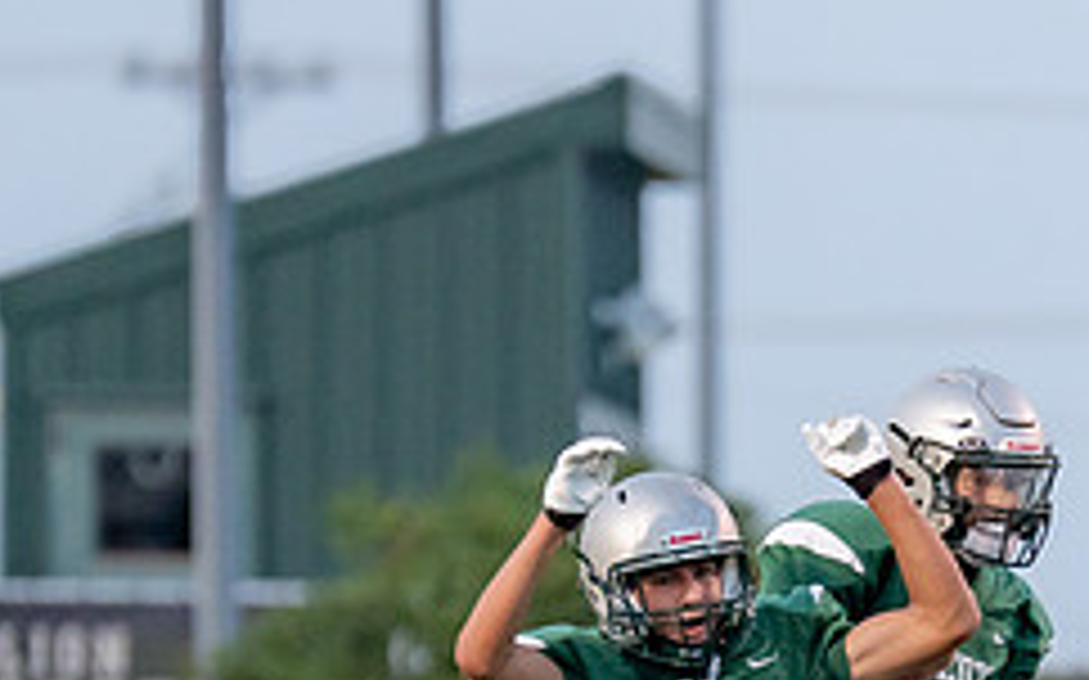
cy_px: 805
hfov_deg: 2.4
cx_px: 1065
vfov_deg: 1.5
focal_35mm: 859
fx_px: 25482
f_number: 2.8
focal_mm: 200
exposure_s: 1/1000
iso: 800
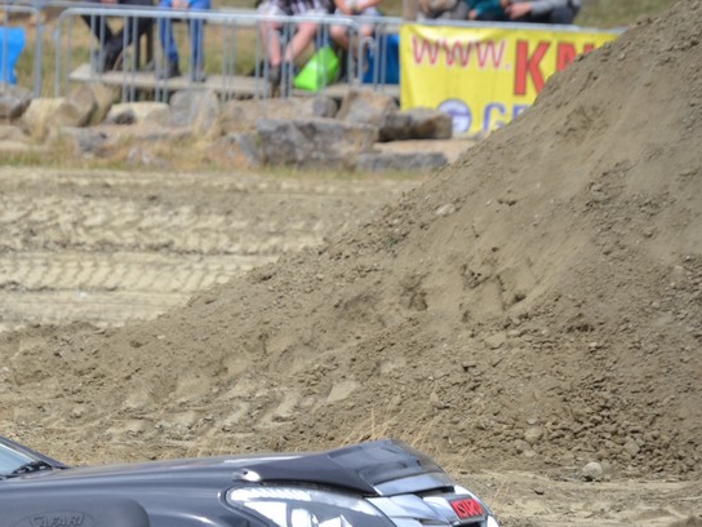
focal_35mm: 353
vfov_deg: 4.2
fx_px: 7159
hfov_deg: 5.6
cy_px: 395
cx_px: 173
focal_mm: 130
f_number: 5.6
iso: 100
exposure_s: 1/500
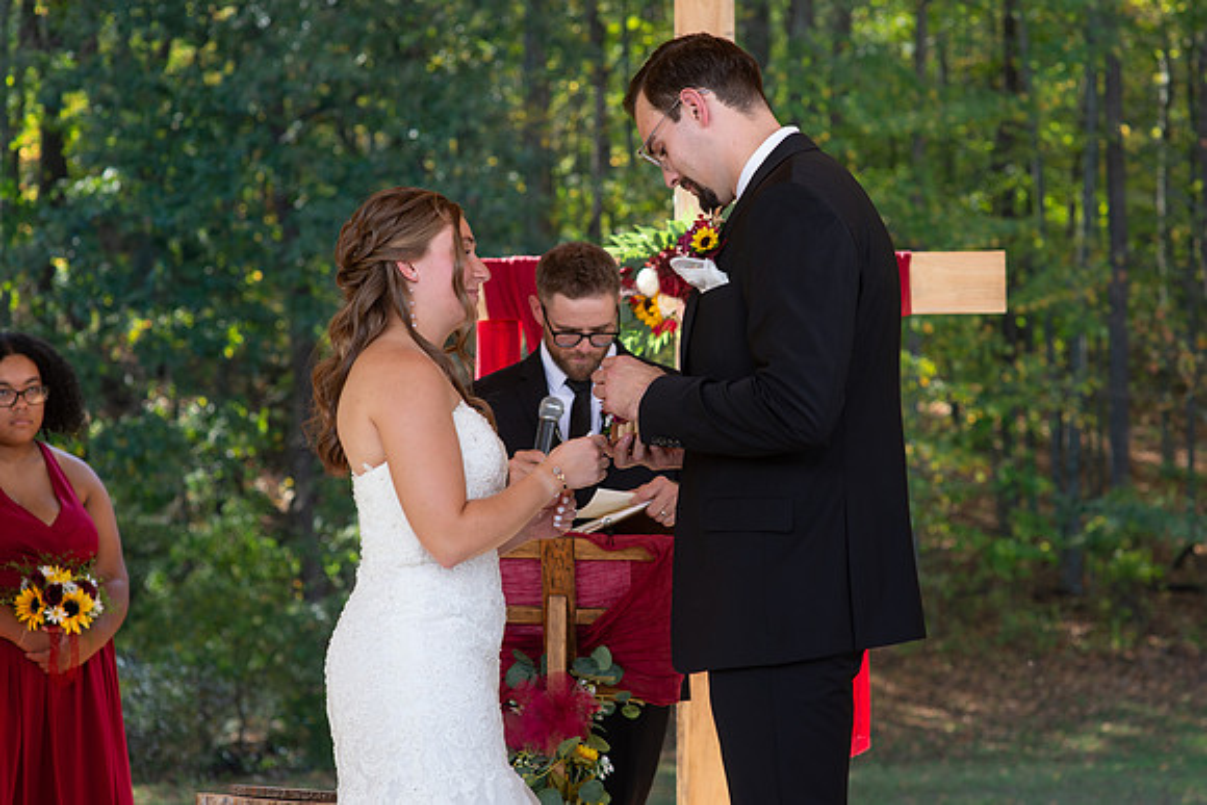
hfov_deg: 20.6
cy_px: 415
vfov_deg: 13.8
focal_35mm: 99
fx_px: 3318
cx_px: 630
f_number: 5
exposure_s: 1/320
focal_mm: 85
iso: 400
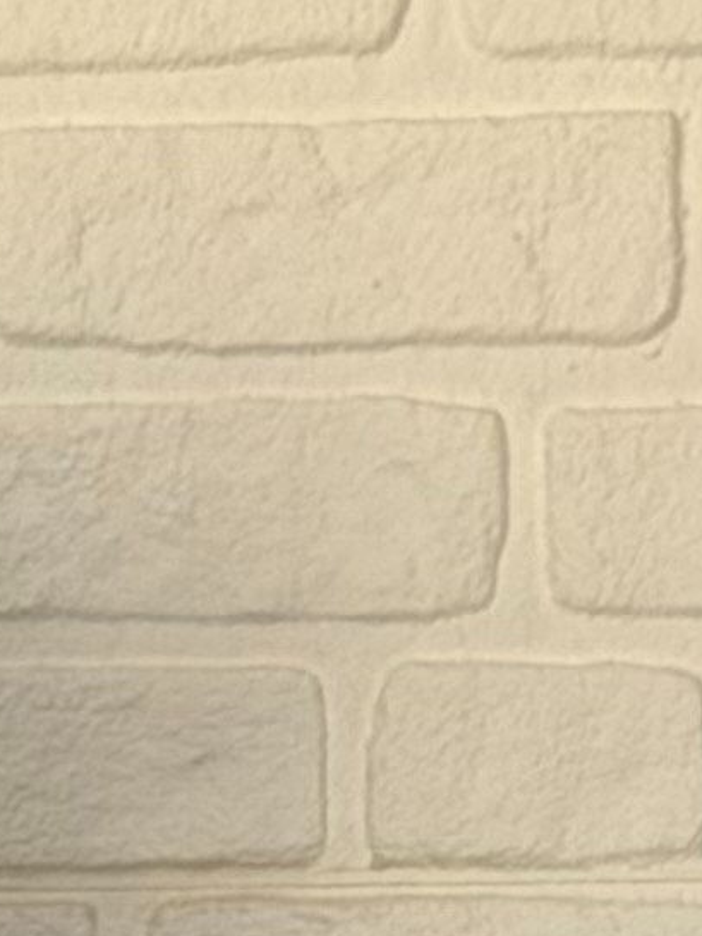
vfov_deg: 5.2
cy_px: 3198
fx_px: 9595
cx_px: -287
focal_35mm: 355
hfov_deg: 4.2
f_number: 1.78
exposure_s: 1/181
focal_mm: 6.76
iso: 50
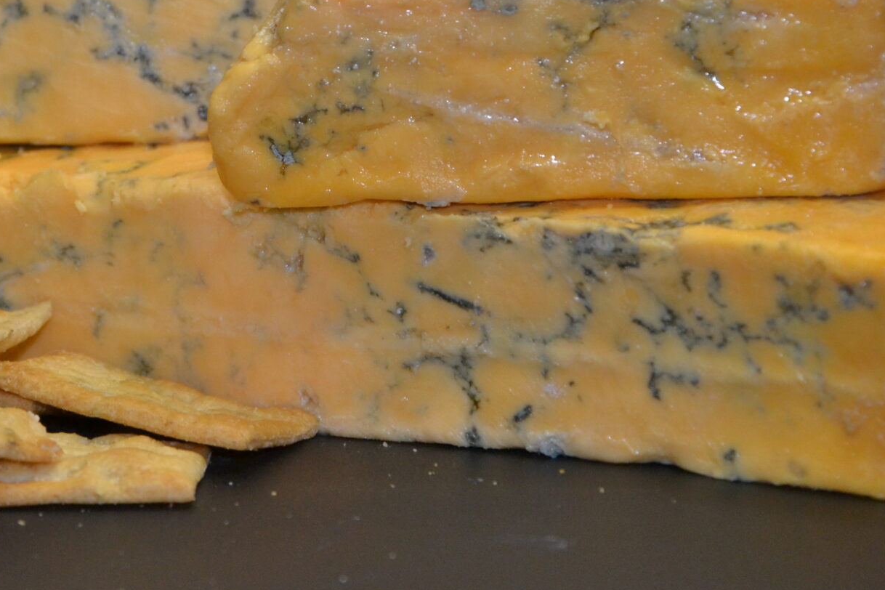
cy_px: 43
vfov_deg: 8.3
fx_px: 4031
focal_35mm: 164
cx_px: 166
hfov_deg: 12.5
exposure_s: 1/30
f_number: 5
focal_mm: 52
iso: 720
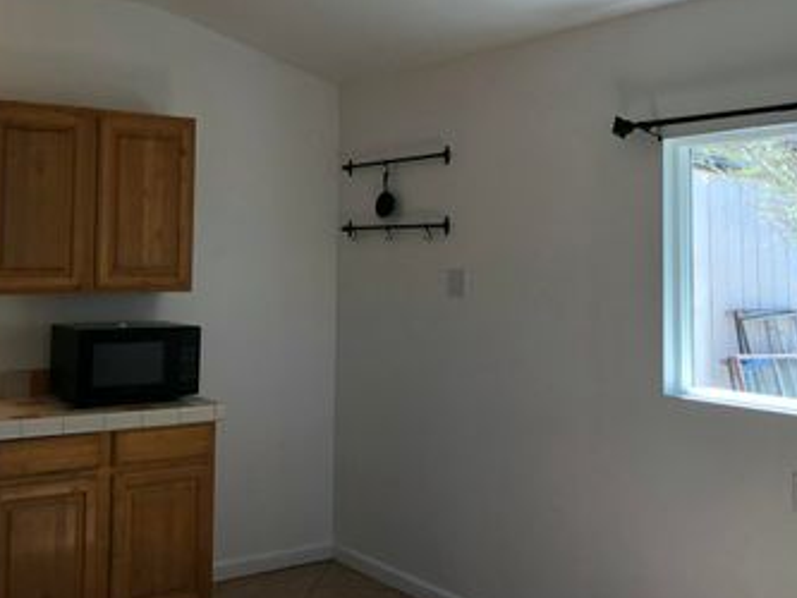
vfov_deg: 34.0
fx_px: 967
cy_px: 195
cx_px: 347
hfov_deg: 44.7
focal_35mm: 42
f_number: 1.8
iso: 40
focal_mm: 4
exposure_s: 1/120
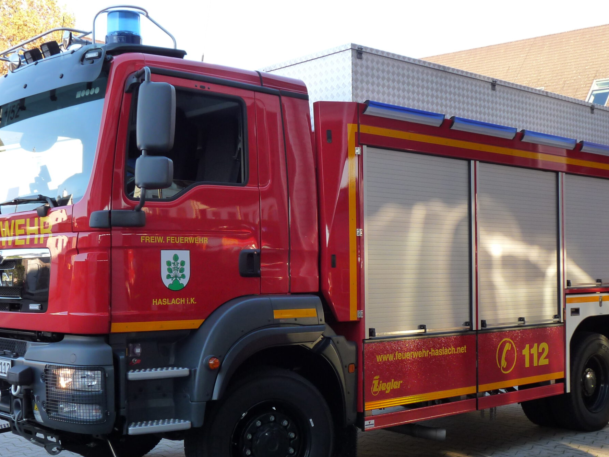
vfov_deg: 29.6
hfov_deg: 38.9
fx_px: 862
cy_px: 277
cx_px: 295
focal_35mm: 49
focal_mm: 6
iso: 160
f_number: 3.6
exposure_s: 1/100
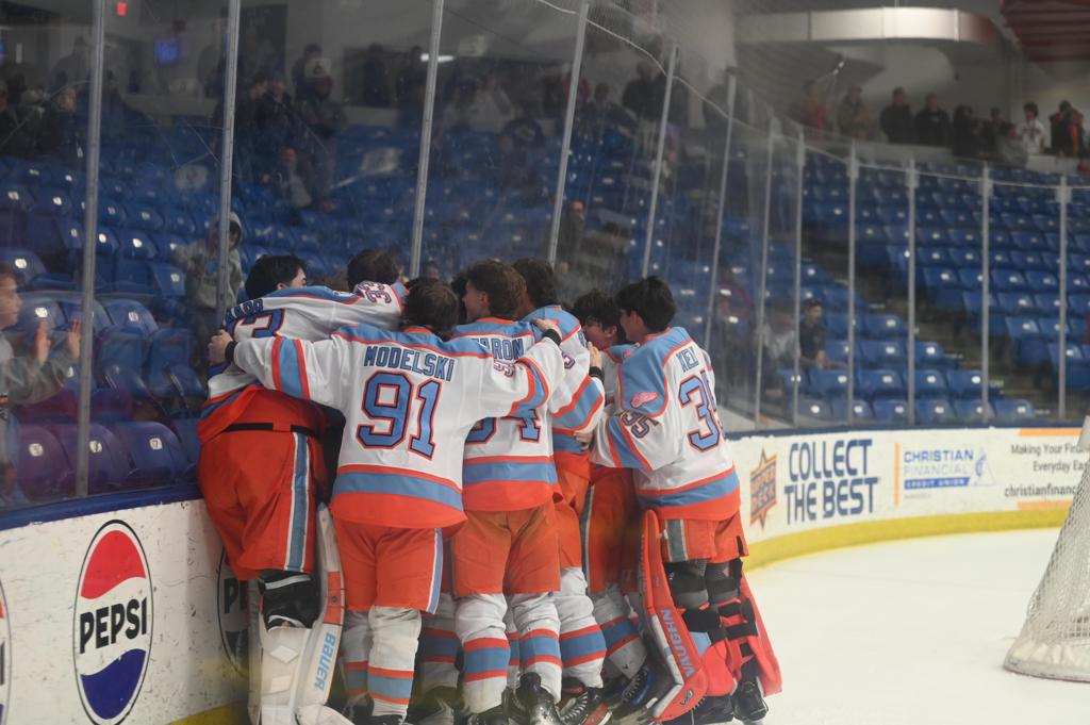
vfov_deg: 19.4
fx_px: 2118
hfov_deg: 28.9
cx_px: 545
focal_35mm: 70
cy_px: 362
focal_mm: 70
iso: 800
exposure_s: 1/125
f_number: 2.8
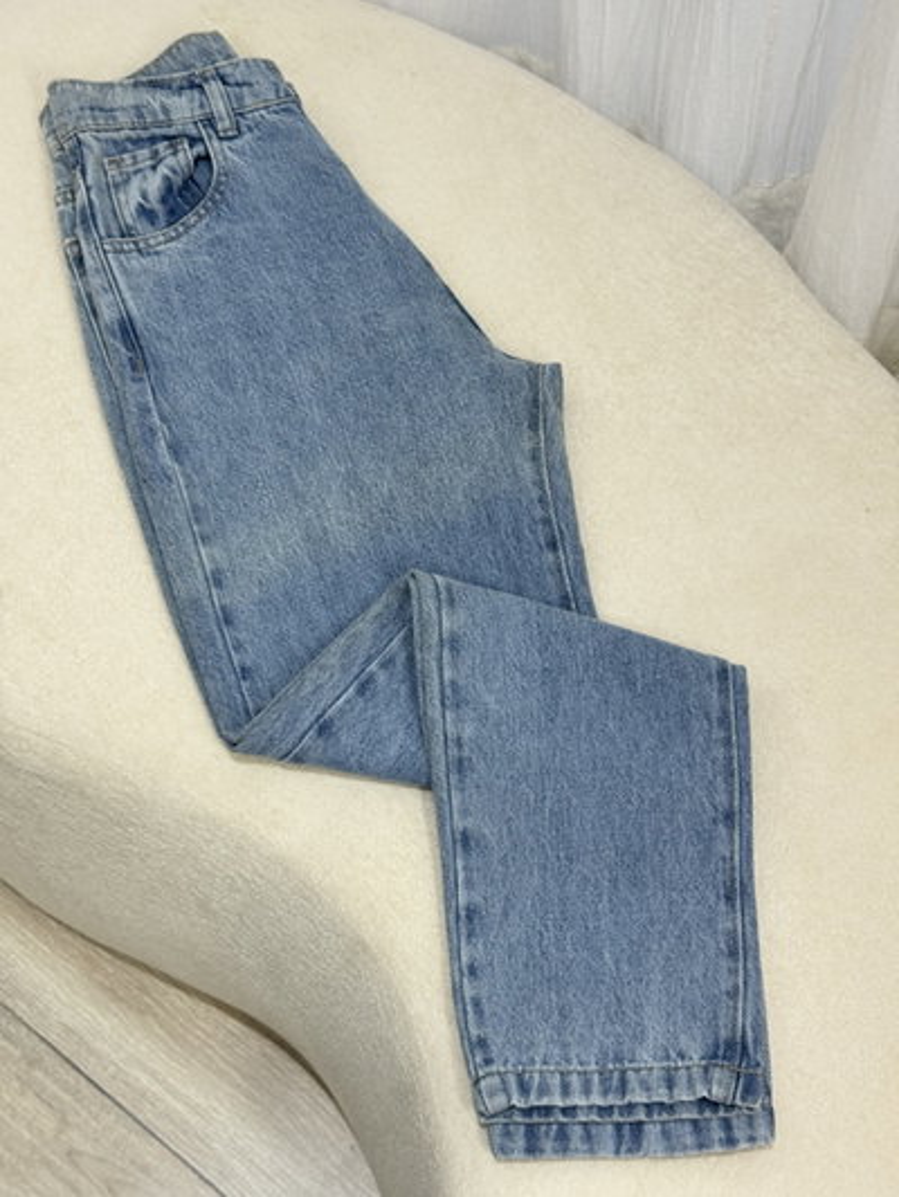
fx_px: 1661
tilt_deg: -65.0
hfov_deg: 30.3
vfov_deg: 39.6
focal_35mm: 48
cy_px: 598
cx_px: 450
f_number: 1.78
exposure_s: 1/50
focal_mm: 6.76
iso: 50
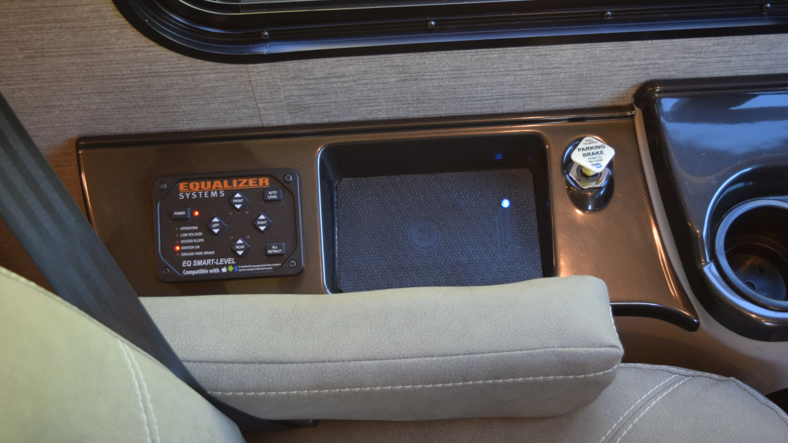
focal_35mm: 46
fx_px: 961
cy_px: 206
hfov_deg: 44.6
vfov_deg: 26.0
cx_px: 399
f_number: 4.2
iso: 800
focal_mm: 28
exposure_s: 1/60
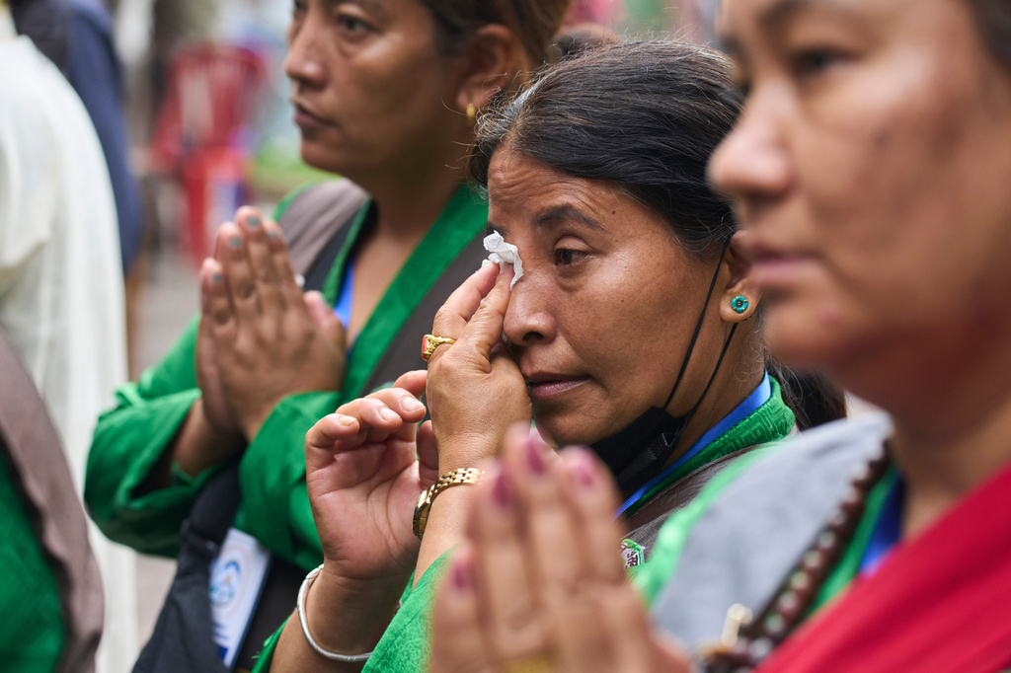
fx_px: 3453
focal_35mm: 123
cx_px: 506
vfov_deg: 11.1
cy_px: 336
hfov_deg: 16.7
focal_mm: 123
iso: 1600
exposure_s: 1/400
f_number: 5.6
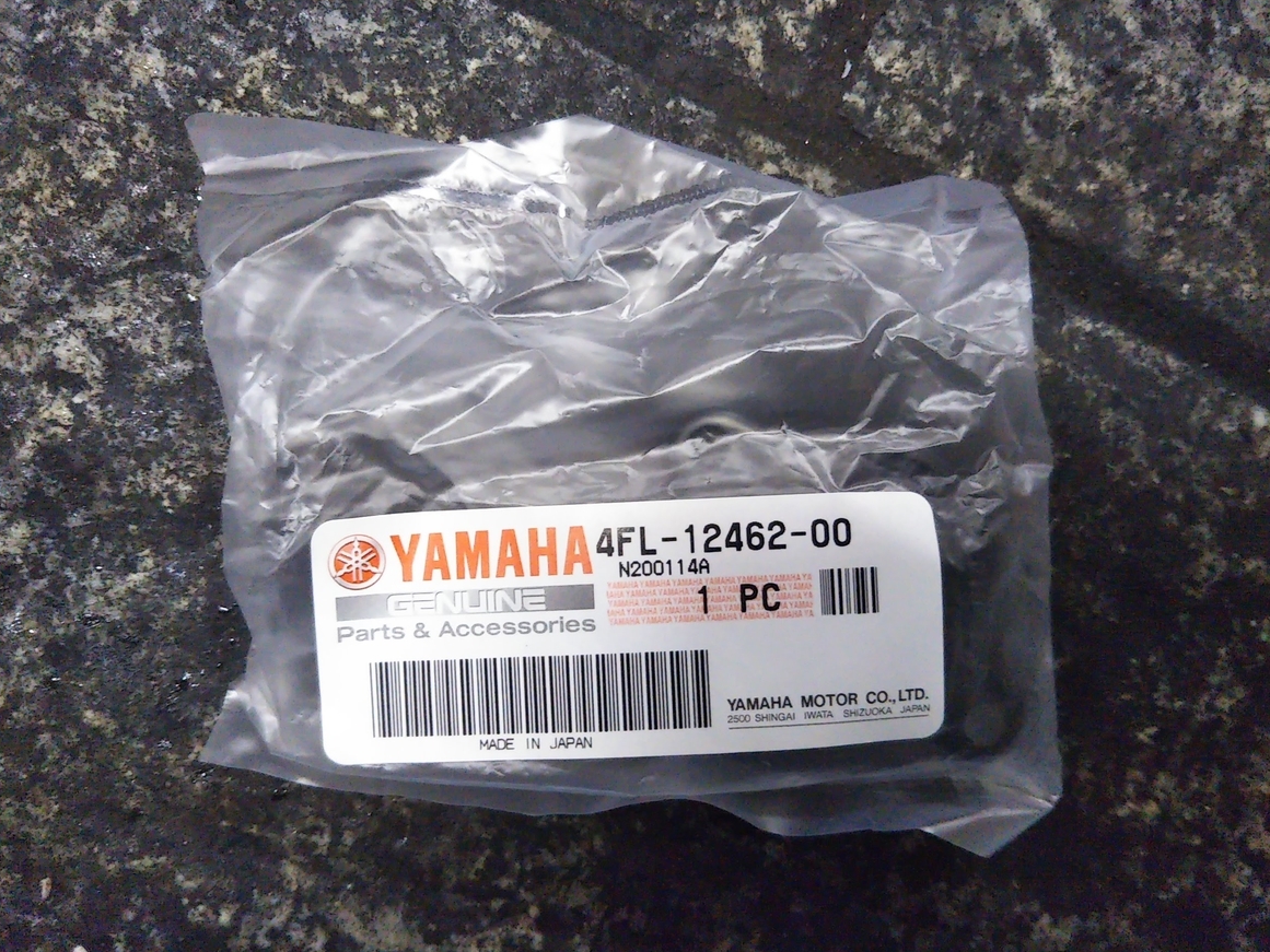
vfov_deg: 45.4
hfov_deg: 58.3
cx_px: 646
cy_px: 473
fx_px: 1137
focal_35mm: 31
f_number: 2.2
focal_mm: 4
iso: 675
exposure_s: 1/23
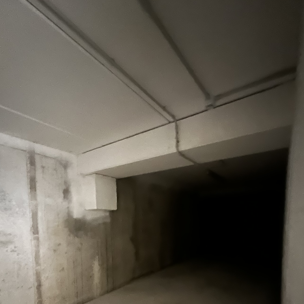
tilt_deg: -4.7
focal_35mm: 18
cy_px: 236
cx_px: 147
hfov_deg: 80.7
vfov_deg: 73.7
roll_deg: +0.3
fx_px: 179
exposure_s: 1/8
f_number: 1.8
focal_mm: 1.57
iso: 2000
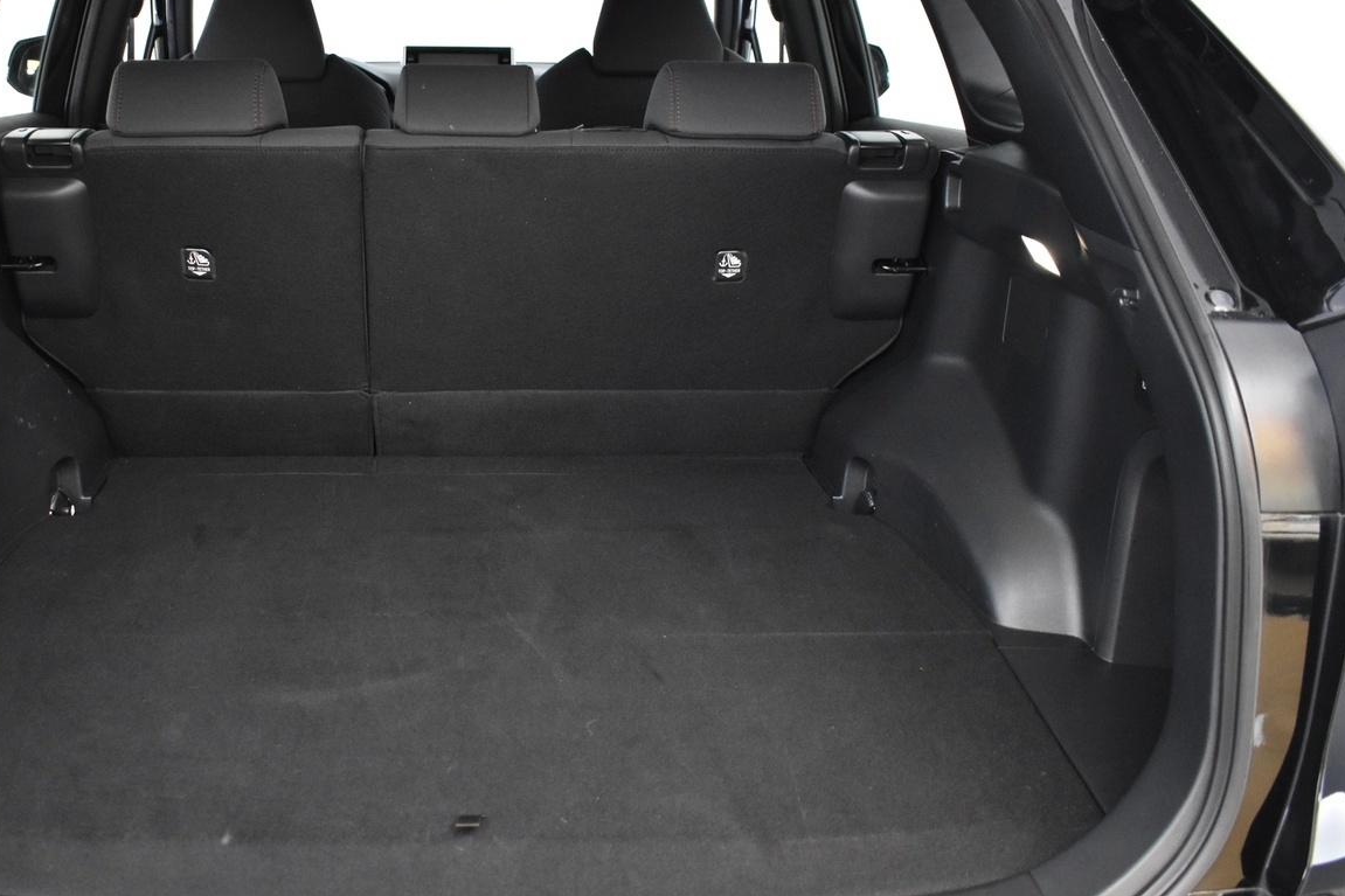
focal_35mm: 38
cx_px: 463
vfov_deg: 35.0
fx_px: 1419
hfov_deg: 49.9
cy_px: 444
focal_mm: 18
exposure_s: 1/30
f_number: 3.5
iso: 2500
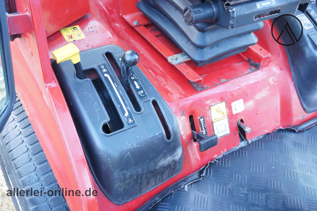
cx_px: 158
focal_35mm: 39
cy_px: 106
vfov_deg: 34.1
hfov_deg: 49.6
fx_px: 343
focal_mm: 26
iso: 800
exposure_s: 1/60
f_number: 4.5
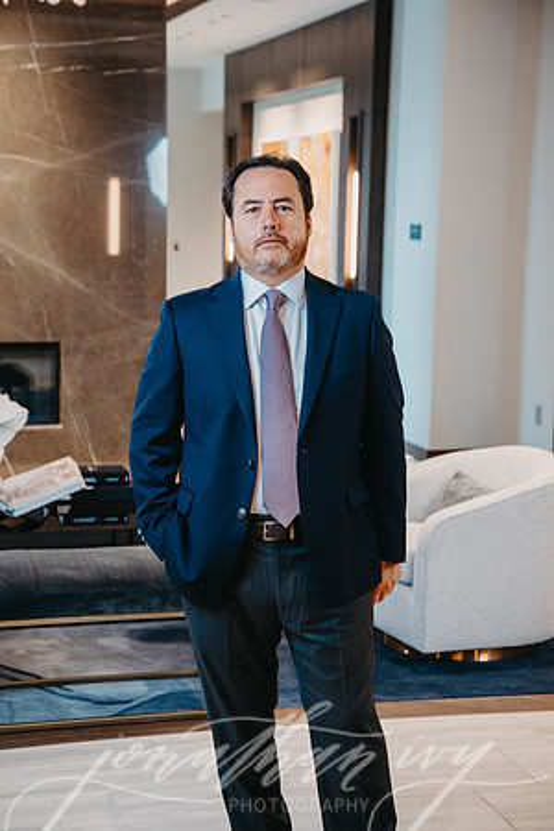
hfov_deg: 19.5
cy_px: 416
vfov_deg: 28.8
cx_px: 277
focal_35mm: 70
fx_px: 1616
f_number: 4.5
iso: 1000
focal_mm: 70
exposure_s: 1/100
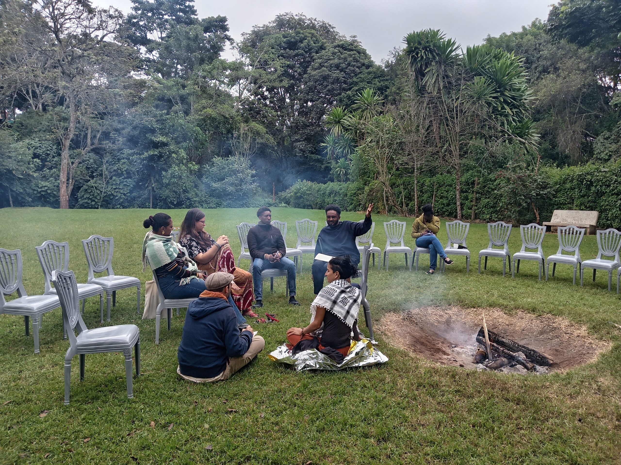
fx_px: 484
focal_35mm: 27
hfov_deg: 65.4
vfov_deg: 51.3
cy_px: 232
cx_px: 310
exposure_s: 1/171
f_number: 1.8
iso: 100
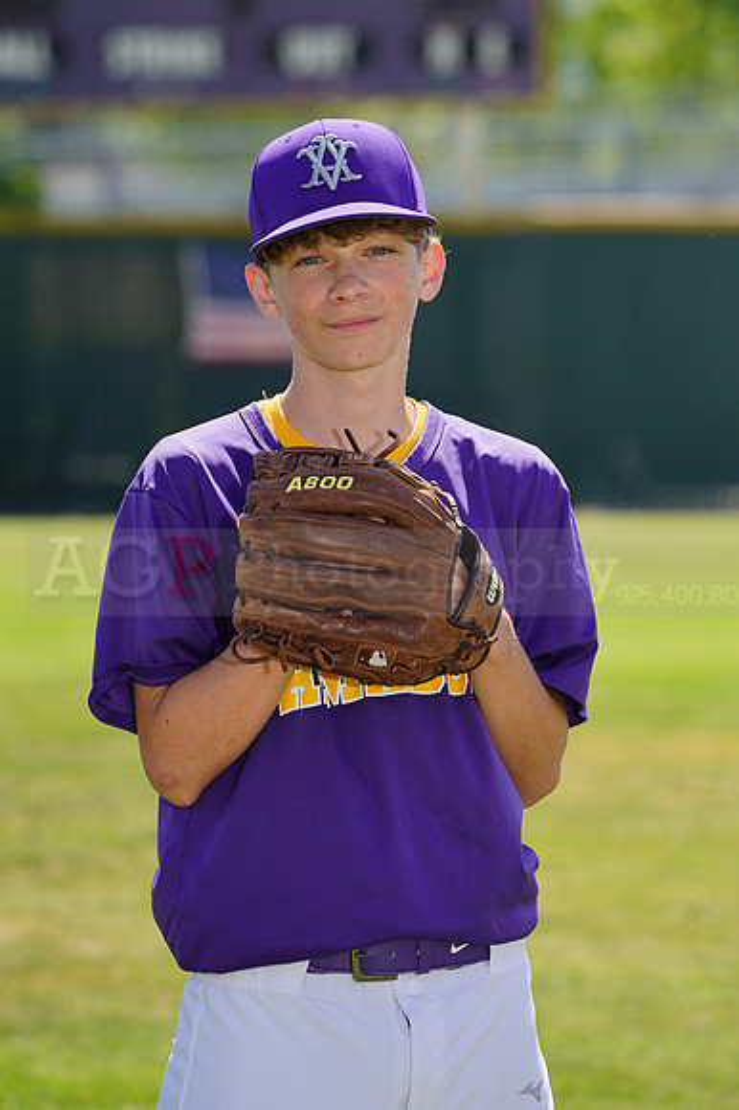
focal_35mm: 274
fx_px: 8446
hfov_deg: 5.0
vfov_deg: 7.5
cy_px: 555
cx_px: 370
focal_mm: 274
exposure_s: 1/250
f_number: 8
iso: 100
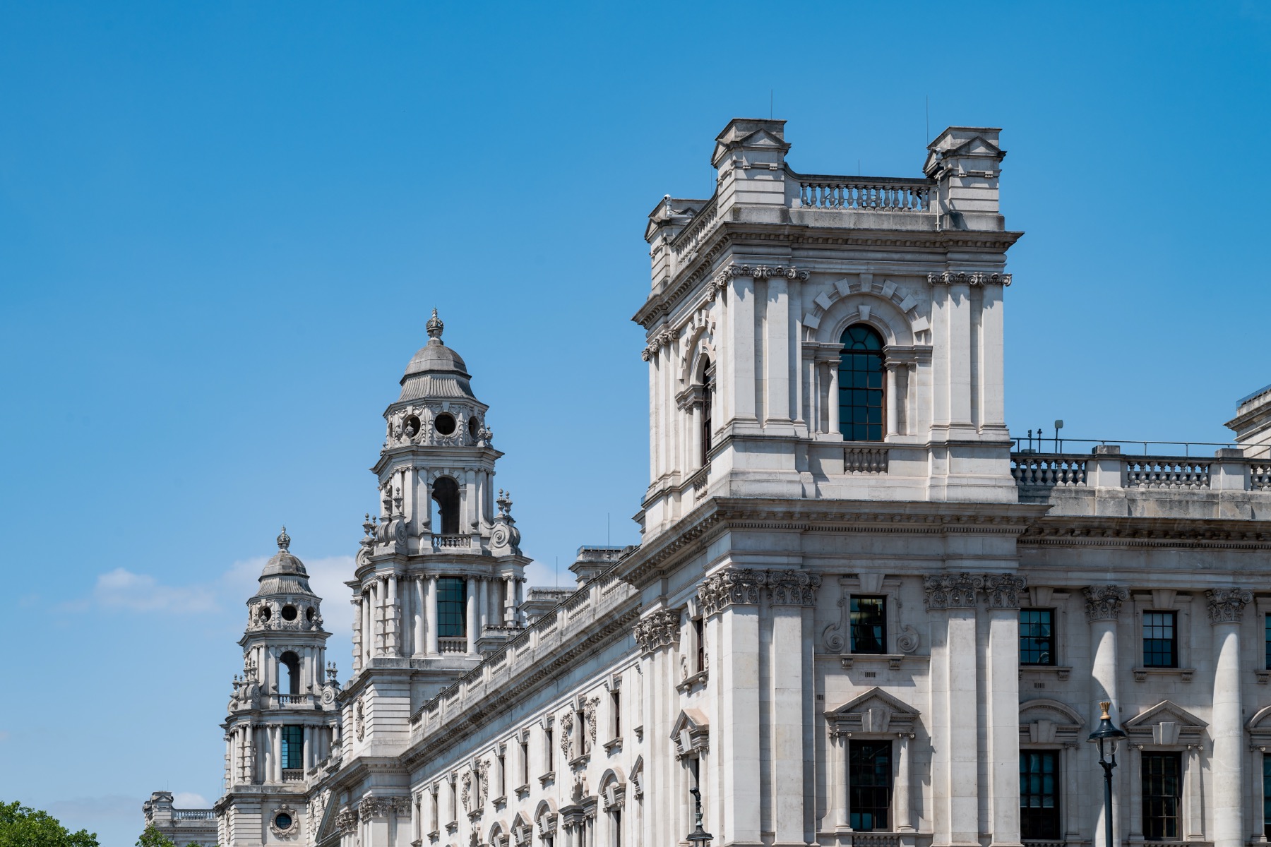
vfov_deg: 19.5
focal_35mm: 70
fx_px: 2471
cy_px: 424
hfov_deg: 28.8
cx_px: 636
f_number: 10
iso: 64
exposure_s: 1/250
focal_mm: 70
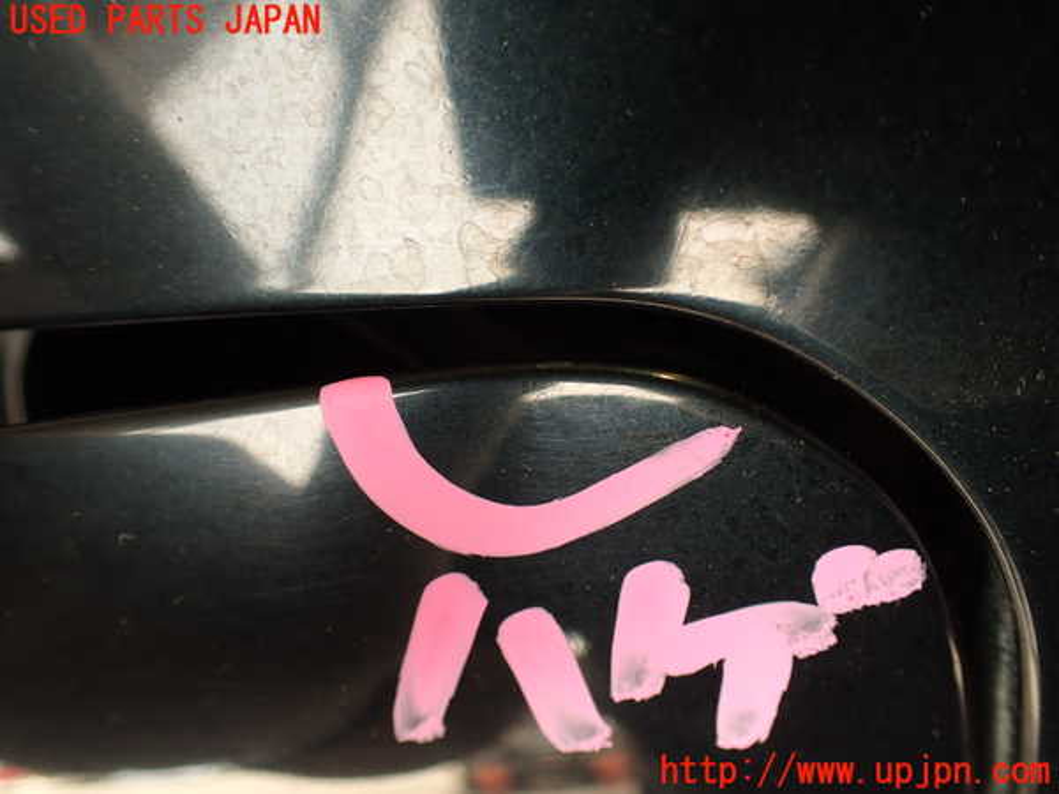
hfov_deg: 60.0
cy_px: 397
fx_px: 918
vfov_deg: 46.8
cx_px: 530
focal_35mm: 30
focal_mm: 5.4
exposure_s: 1/60
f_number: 2.3
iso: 125
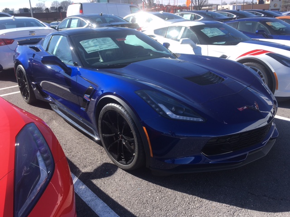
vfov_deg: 48.2
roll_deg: +2.9
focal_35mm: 29
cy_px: 108
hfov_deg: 61.7
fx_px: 243
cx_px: 145
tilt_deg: -20.9
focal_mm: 4.15
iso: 25
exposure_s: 1/827
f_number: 2.2
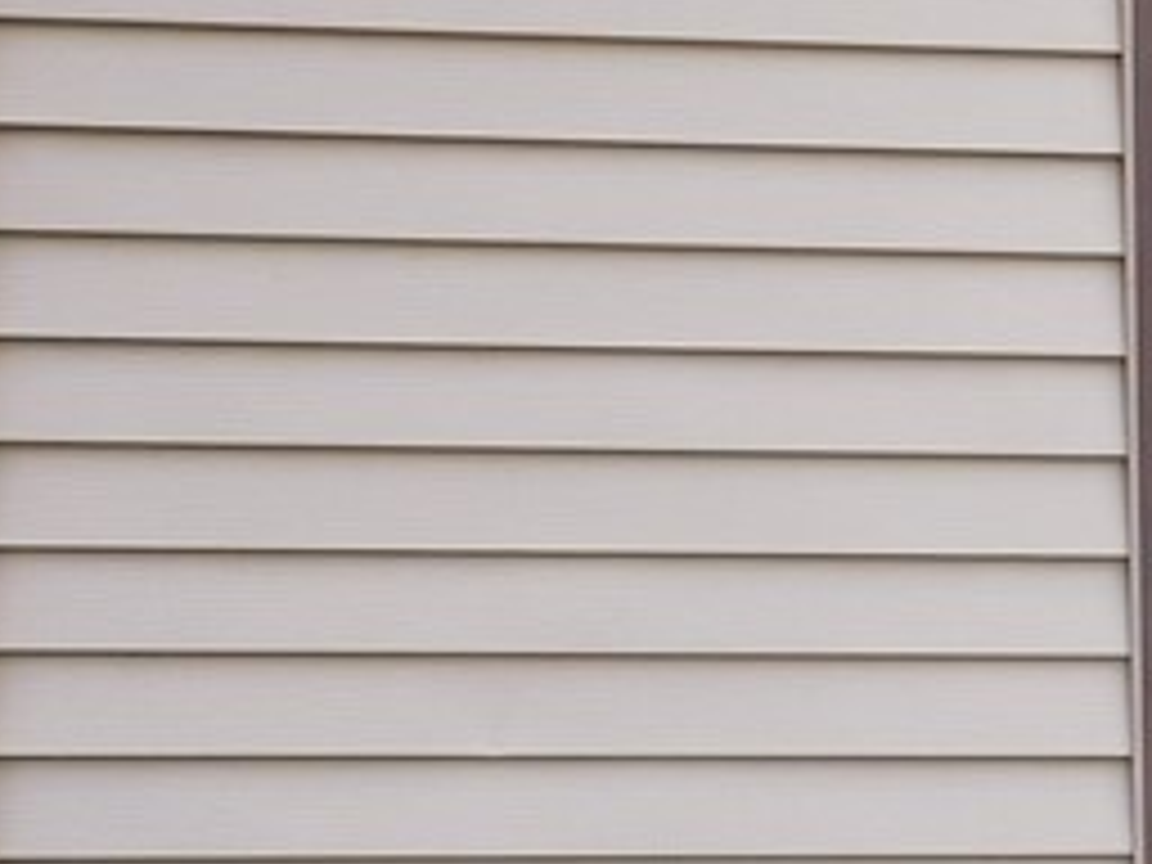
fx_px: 3328
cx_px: 1692
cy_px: 904
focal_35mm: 100
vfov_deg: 14.5
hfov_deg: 17.7
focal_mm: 4.5
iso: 125
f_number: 3.1
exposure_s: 1/400
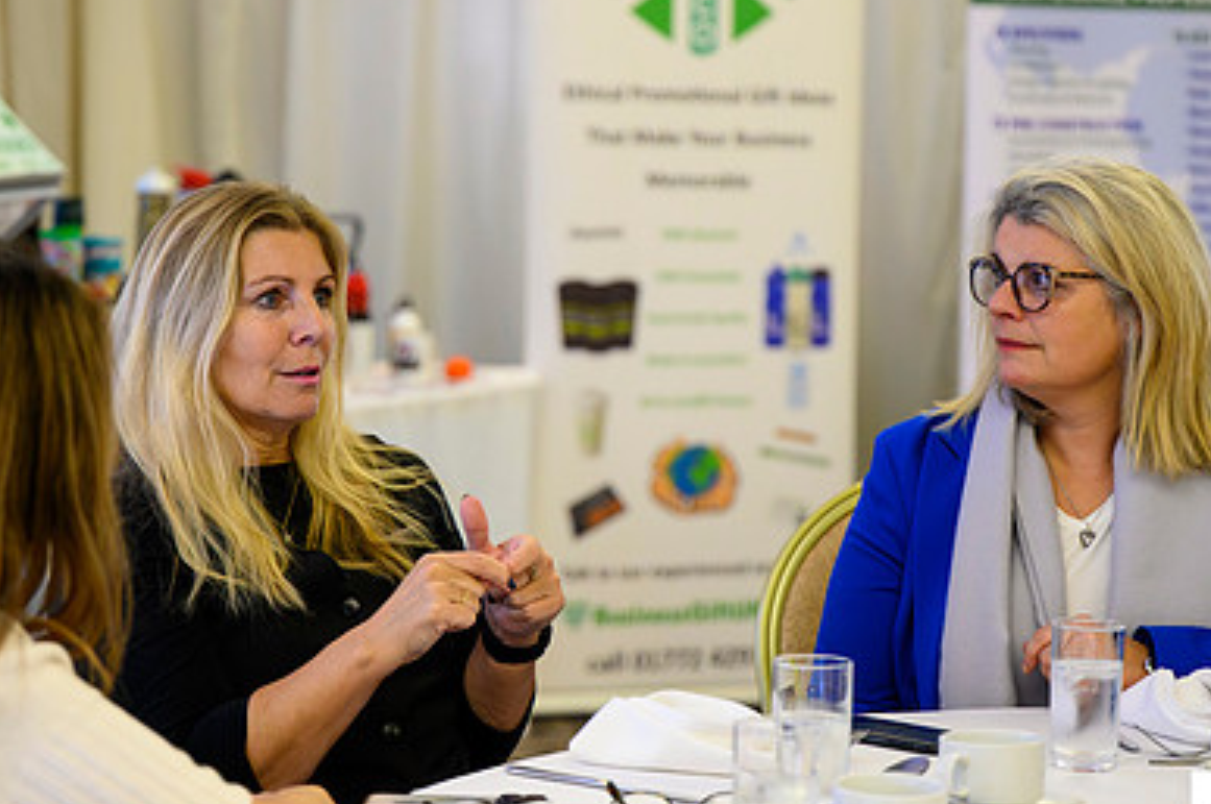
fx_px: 3528
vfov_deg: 13.0
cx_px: 576
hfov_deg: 19.5
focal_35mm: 105
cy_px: 354
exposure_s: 1/200
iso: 6400
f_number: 2.8
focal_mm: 70
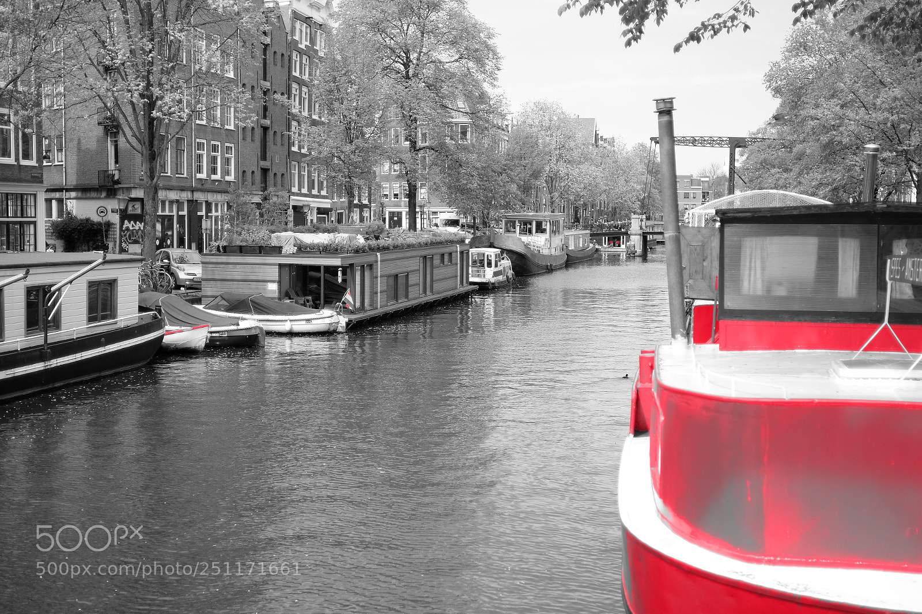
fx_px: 1229
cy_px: 307
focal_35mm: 48
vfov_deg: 28.1
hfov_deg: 41.1
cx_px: 461
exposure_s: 1/2000
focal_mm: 32
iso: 200
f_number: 1.8
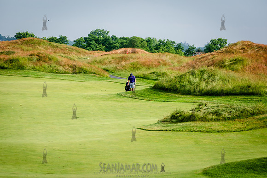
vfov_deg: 6.9
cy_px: 89
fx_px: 1484
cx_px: 134
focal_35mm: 200
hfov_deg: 10.3
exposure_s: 1/1000
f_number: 3.5
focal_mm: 200
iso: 125
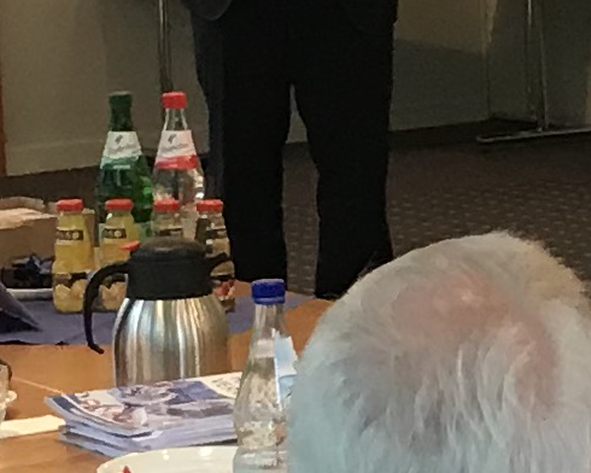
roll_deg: +1.6
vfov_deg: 6.9
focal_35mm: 225
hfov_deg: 8.3
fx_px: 3936
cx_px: 1055
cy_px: 176
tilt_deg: -8.0
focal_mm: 3.99
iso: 50
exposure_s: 1/17
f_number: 1.8
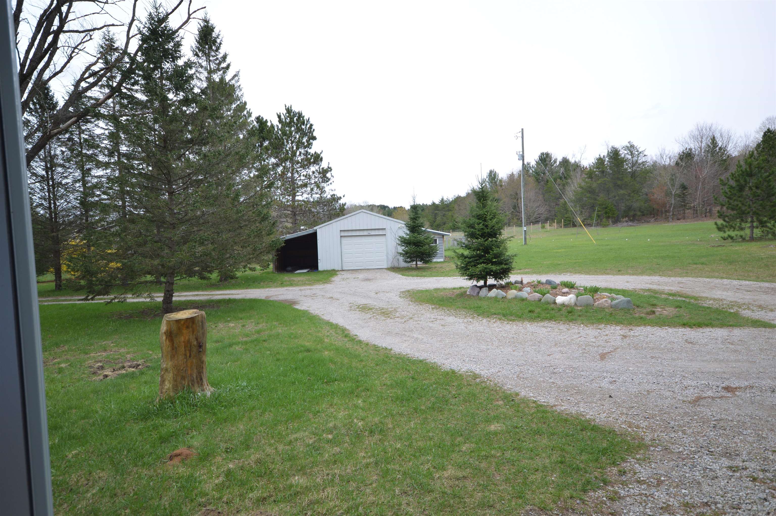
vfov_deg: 59.4
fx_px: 452
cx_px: 388
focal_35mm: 21
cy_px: 258
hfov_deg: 81.3
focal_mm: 14
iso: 100
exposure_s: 1/160
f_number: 6.3
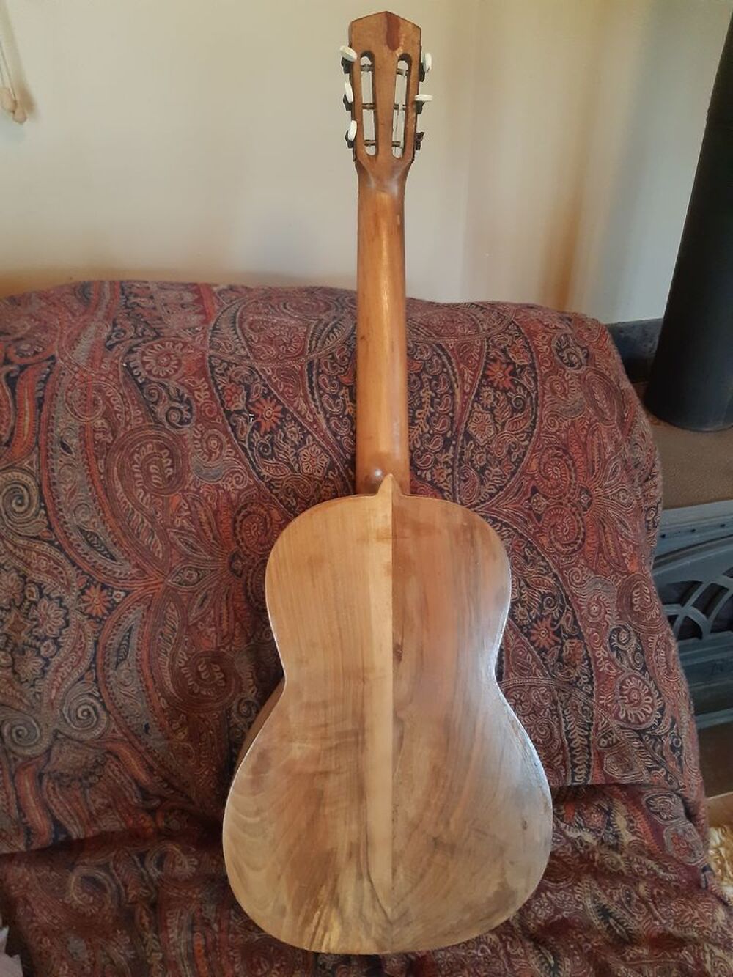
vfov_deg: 67.3
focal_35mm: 26
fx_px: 734
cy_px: 488
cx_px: 366
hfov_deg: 53.1
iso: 500
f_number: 1.7
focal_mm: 3.92
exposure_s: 1/20
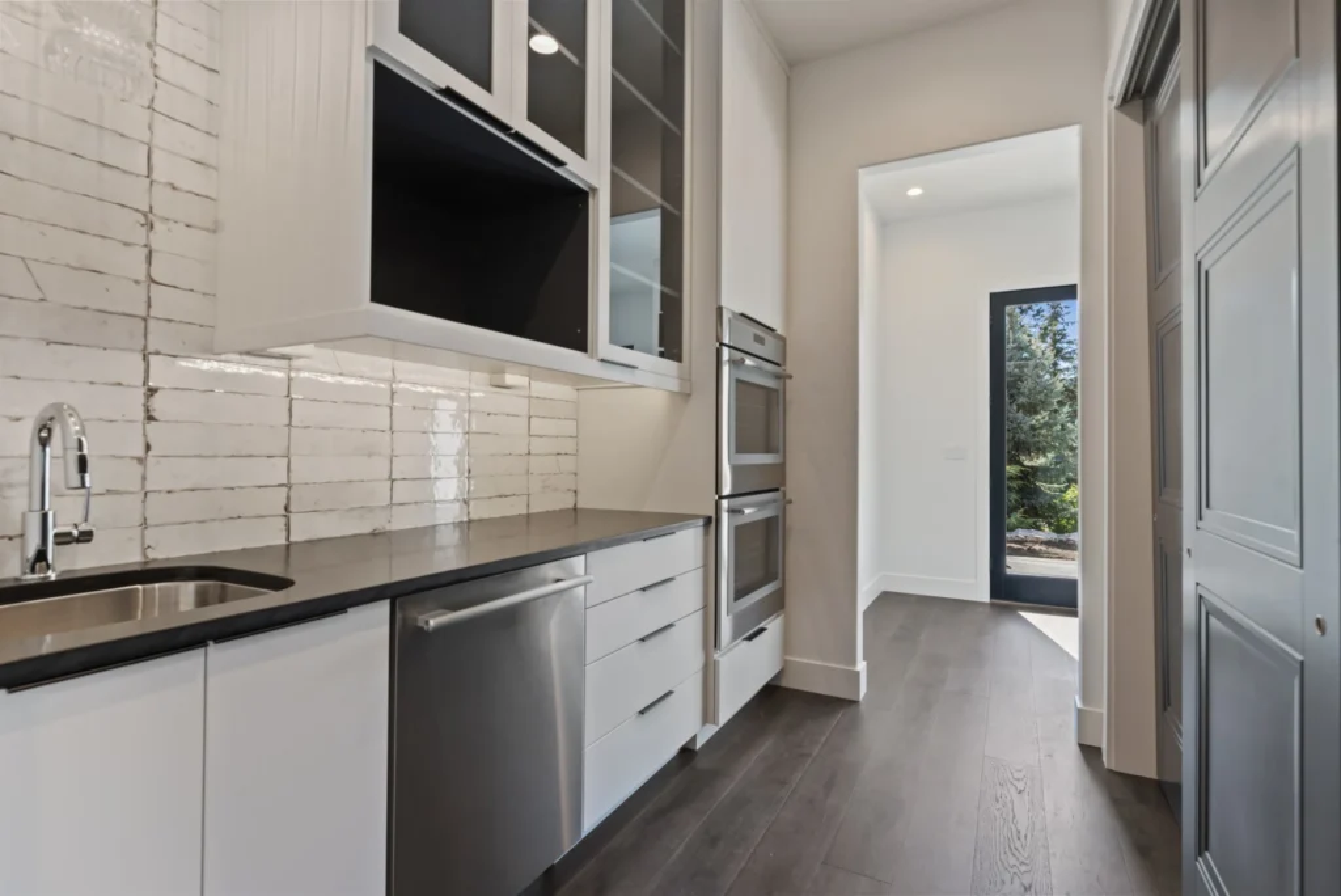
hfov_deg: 93.2
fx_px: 634
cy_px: 448
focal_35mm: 17
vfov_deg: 70.5
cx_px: 670
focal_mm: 17
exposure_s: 1/6
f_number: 6.3
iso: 320
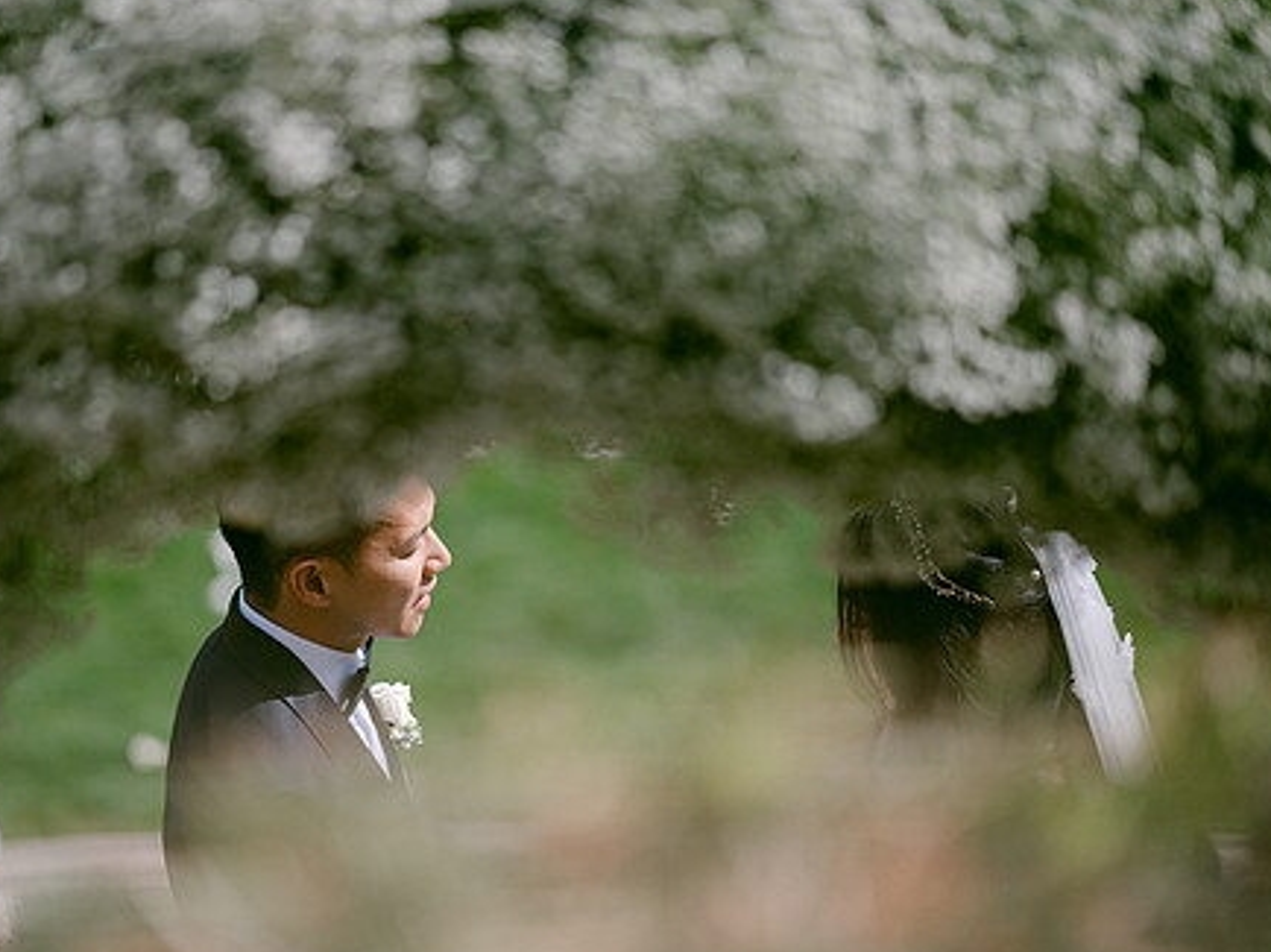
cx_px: 477
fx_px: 4954
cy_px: 549
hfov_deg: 14.6
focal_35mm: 135
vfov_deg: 11.0
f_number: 1.4
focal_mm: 105
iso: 200
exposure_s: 1/20000
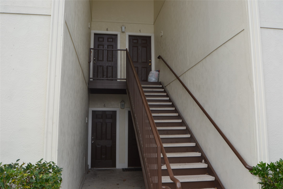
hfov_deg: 61.9
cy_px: 94
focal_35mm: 30
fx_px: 236
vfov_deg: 43.6
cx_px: 142
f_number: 5.6
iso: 100
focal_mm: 20
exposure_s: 1/125
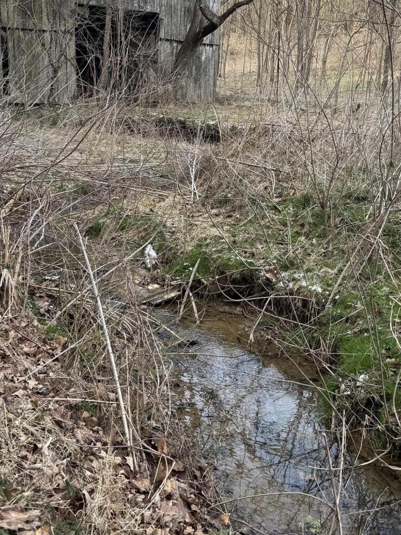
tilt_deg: -6.0
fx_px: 741
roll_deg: -3.3
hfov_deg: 30.3
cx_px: 217
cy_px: 196
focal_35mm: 48
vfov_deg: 39.4
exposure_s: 1/593
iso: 80
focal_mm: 6.76
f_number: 1.78
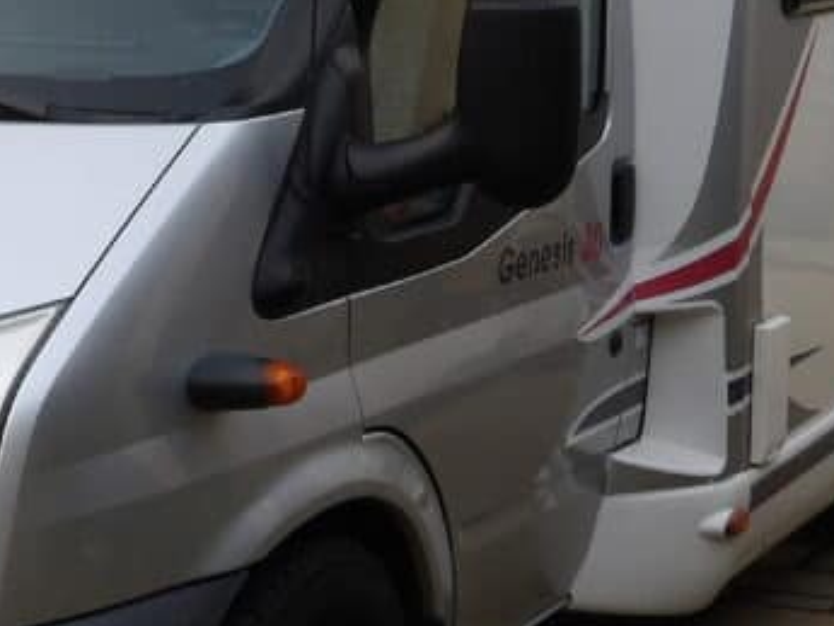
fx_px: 2362
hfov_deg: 19.9
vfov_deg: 15.0
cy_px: 145
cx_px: 210
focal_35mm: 98
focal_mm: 5.9
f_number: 3.6
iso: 100
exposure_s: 1/67
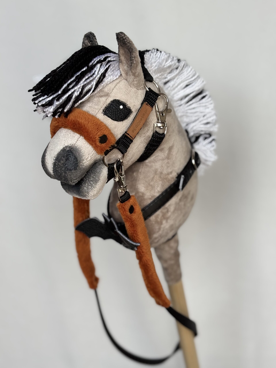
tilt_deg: -13.5
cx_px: 138
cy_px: 184
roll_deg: +1.2
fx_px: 553
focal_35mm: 52
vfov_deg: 36.8
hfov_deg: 28.0
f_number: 1.6
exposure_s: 1/253
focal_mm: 5.96
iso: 32
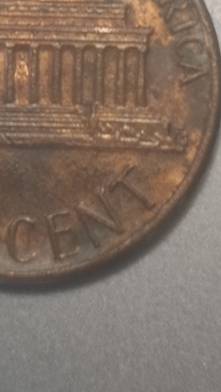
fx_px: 1768
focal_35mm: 170
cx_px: -4
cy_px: 54
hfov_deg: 7.1
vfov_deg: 12.6
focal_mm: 5.58
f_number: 1.8
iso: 80
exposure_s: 1/50
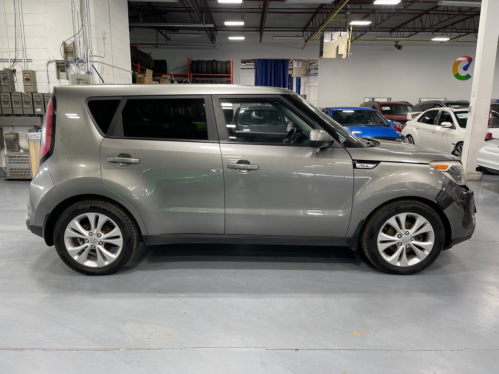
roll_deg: -0.7
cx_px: 250
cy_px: 187
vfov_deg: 54.9
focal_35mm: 25
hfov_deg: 69.4
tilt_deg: -13.4
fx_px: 360
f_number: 1.6
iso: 125
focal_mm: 5.1
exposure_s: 1/120
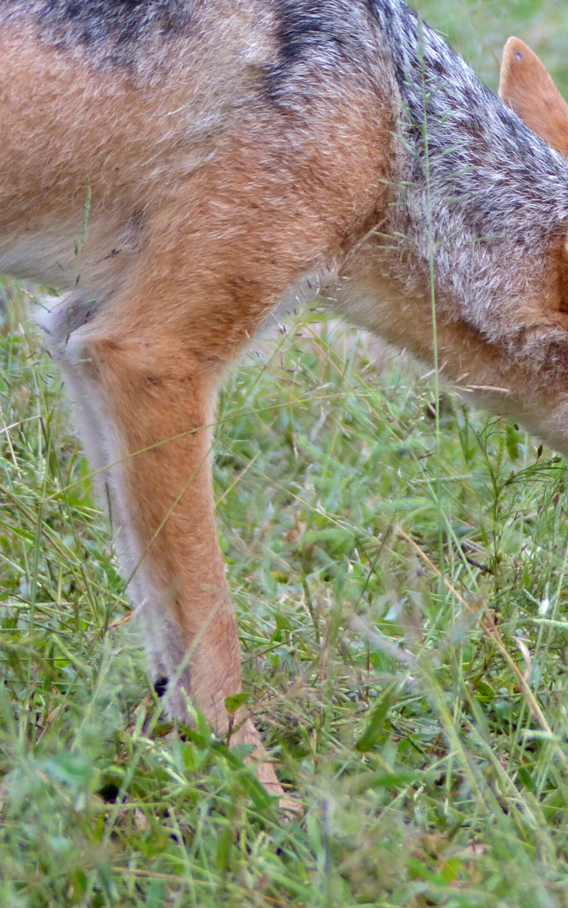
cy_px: 385
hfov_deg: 1.3
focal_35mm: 991
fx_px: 24547
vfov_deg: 2.1
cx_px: 706
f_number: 2.8
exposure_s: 1/125
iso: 200
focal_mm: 108
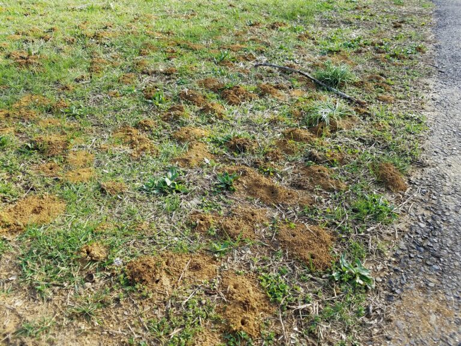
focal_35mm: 26
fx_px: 346
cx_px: 230
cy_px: 173
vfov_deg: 53.1
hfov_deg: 67.3
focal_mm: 4.2
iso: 50
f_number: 1.7
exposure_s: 1/502
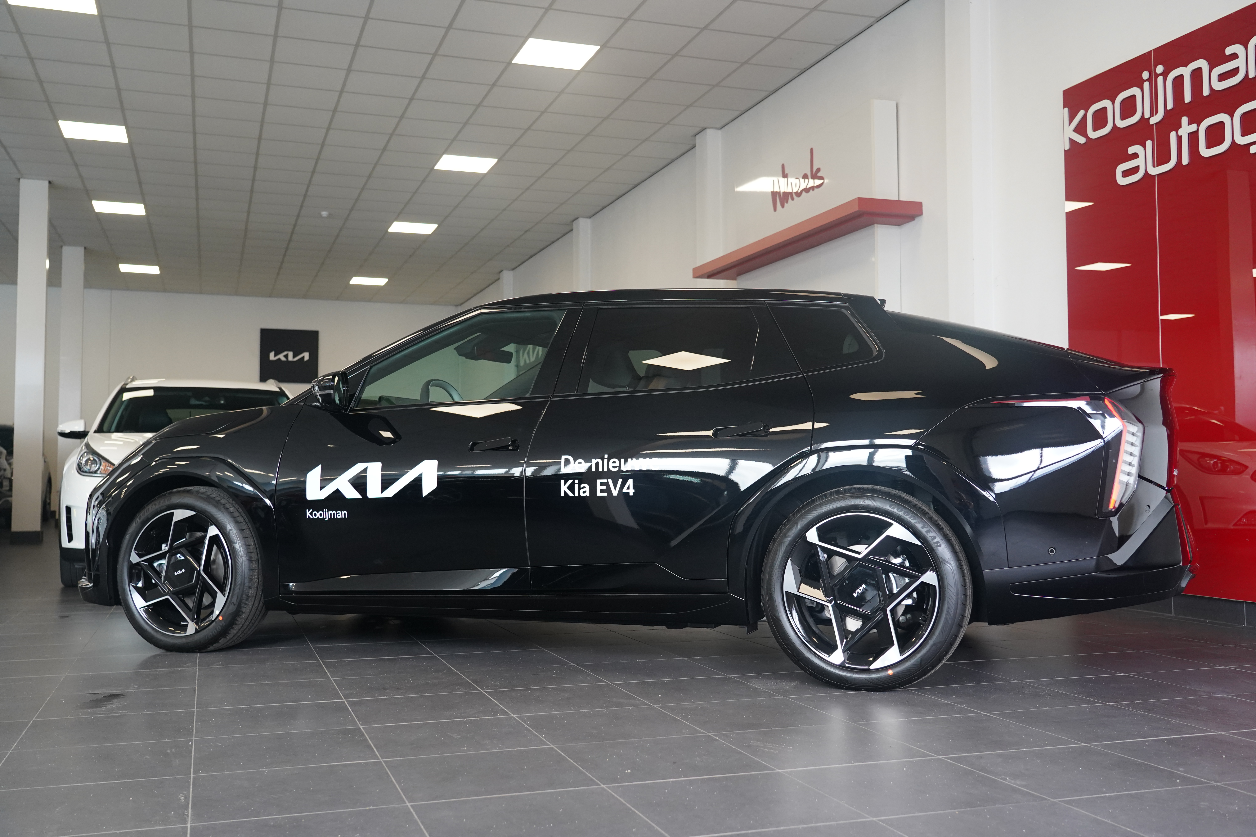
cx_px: 628
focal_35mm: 34
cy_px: 418
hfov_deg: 55.8
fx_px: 1186
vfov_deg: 38.9
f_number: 4.5
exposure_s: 1/60
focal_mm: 34
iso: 2000
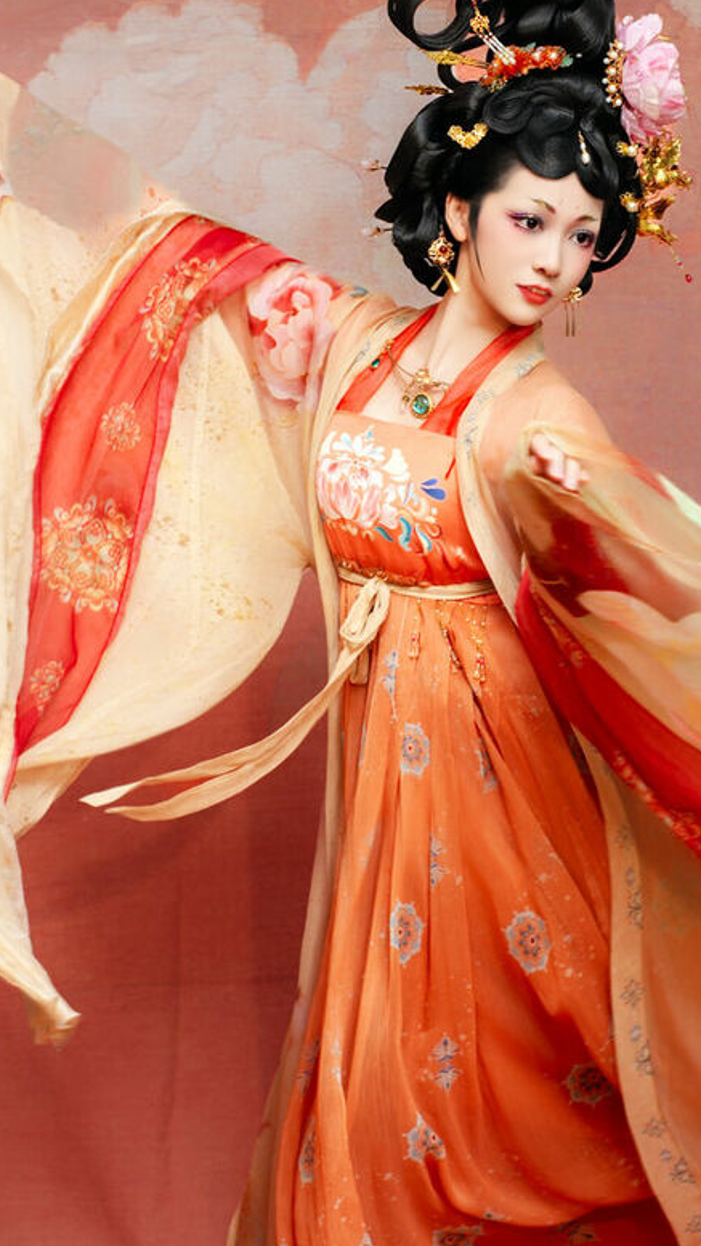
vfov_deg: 20.5
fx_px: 3437
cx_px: 513
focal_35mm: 104
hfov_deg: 11.6
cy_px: 548
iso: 100
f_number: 2.8
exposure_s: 1/160
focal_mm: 50
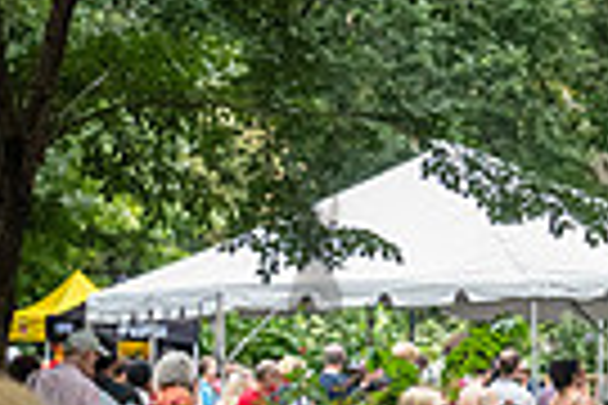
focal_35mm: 239
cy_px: 232
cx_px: 1184
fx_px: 4036
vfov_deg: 5.7
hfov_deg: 8.2
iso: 4000
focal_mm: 55
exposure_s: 1/3200
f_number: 4
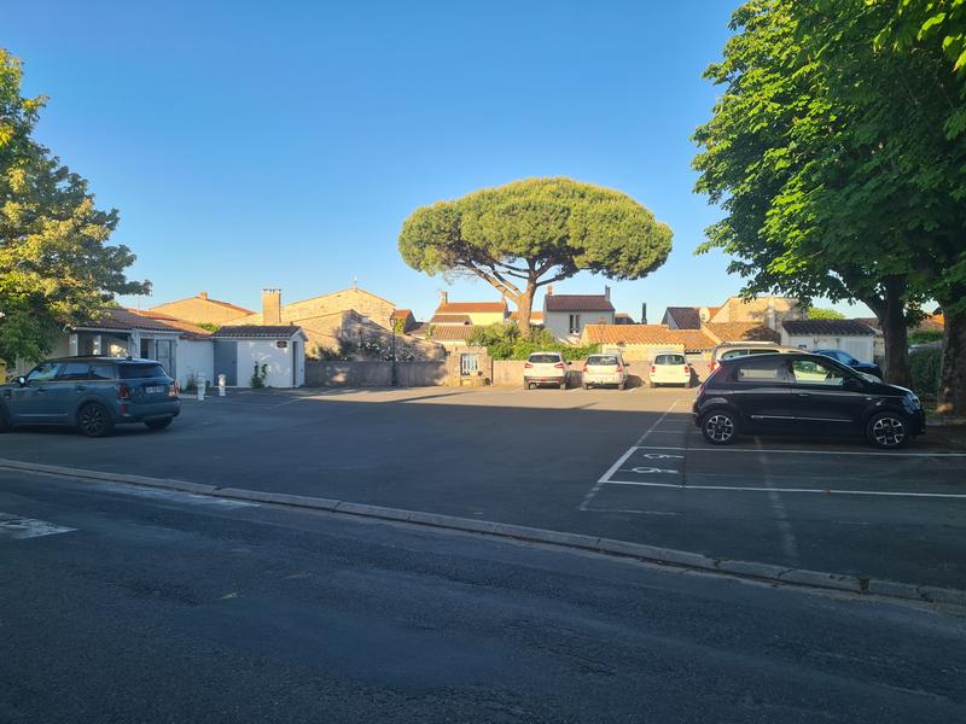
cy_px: 362
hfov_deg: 67.3
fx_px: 726
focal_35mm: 26
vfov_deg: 53.1
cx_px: 483
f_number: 1.8
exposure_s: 1/1168
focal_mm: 5.4
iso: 50
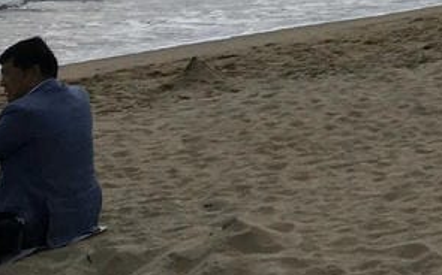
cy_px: -239
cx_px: 773
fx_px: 1505
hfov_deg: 14.8
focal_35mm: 125
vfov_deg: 9.9
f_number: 2.2
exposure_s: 1/8547
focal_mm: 4.15
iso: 25
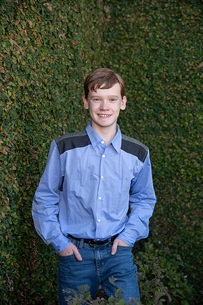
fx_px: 778
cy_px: 152
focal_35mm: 92
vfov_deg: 22.1
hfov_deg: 14.9
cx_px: 102
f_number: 5
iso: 640
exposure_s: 1/250
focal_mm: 92
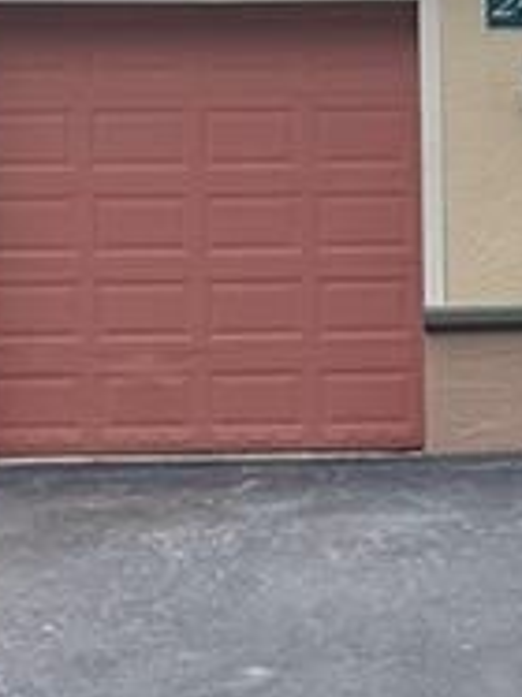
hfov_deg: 9.5
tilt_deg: -3.2
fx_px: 3100
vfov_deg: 12.8
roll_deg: -0.2
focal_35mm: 154
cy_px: 410
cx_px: 608
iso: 100
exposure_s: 1/2611
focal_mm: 6.76
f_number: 1.78
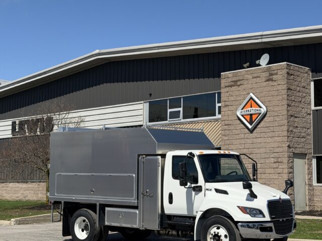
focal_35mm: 48
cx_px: 161
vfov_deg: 30.3
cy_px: 120
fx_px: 446
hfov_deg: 39.7
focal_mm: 6.76
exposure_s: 1/7143
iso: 64
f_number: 1.78
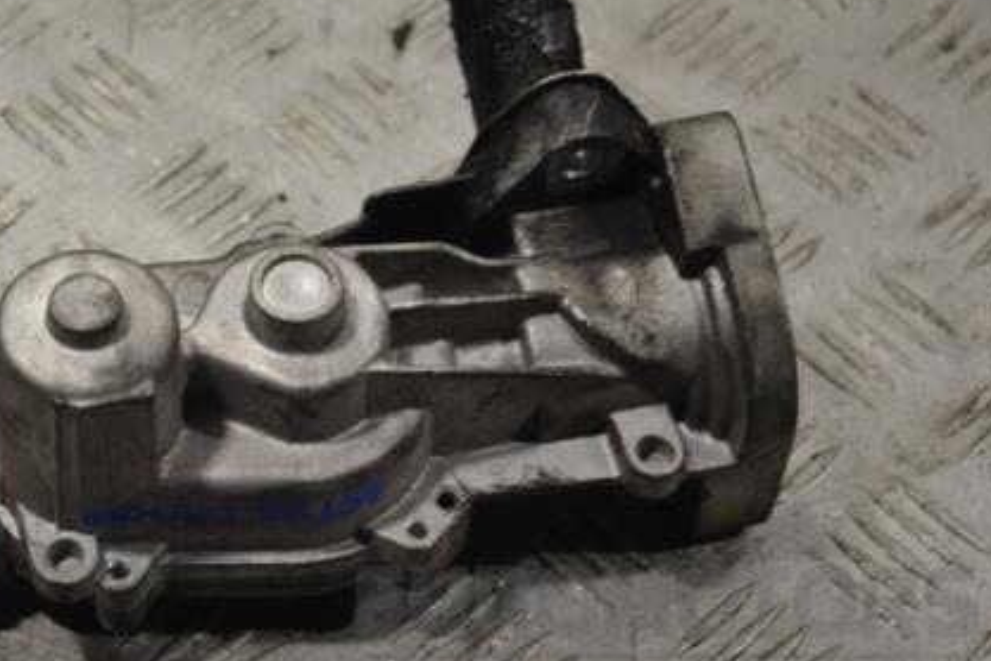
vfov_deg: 11.5
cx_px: 311
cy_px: 285
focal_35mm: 119
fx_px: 3268
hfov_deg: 17.2
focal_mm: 55
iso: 400
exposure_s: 1/100
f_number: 5.6
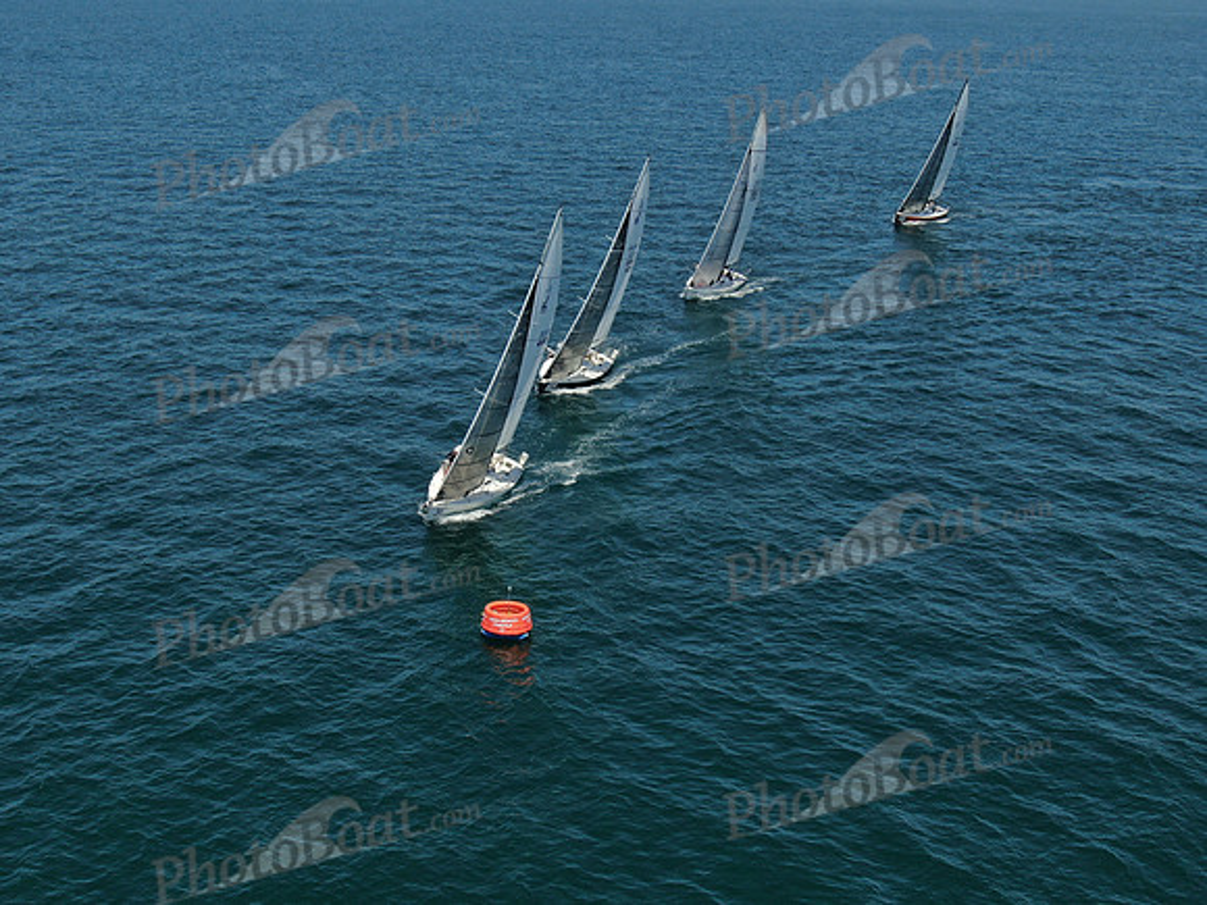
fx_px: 1674
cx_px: 604
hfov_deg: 39.7
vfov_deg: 30.3
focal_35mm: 48
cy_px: 452
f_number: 3.8
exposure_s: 1/1000
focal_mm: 8.6
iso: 100
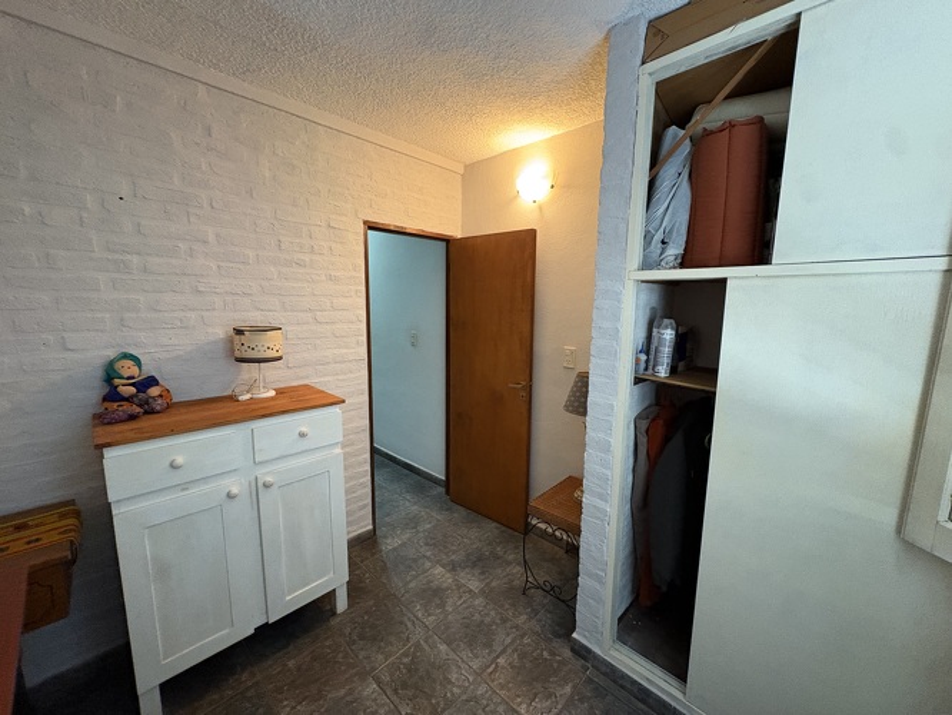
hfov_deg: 102.0
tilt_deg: -6.4
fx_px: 385
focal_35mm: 14
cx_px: 476
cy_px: 358
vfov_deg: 85.7
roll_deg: +0.4
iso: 640
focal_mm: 2.22
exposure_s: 1/33
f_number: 2.2
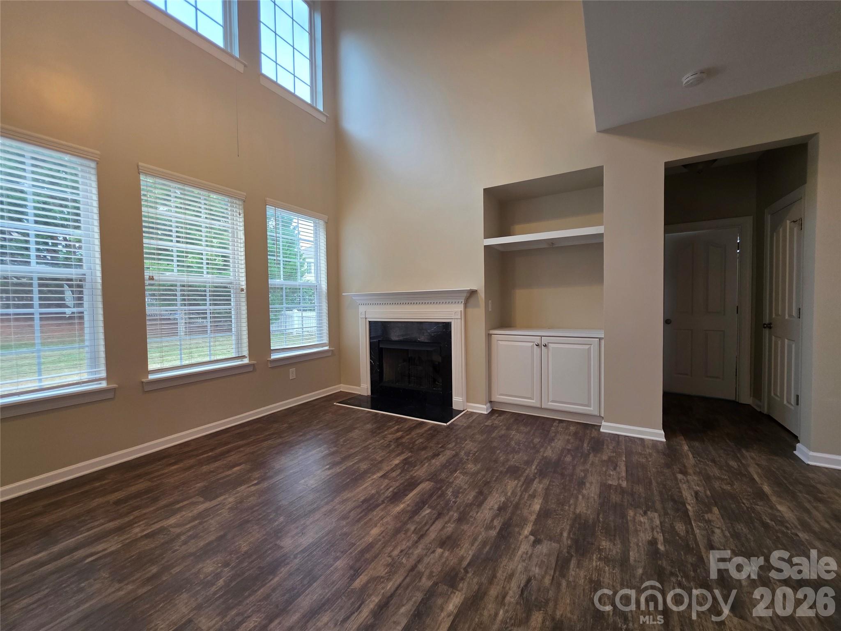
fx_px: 316
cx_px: 420
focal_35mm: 13
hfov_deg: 106.2
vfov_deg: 89.9
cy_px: 316
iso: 160
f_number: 1.9
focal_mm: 2.2
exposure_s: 1/60
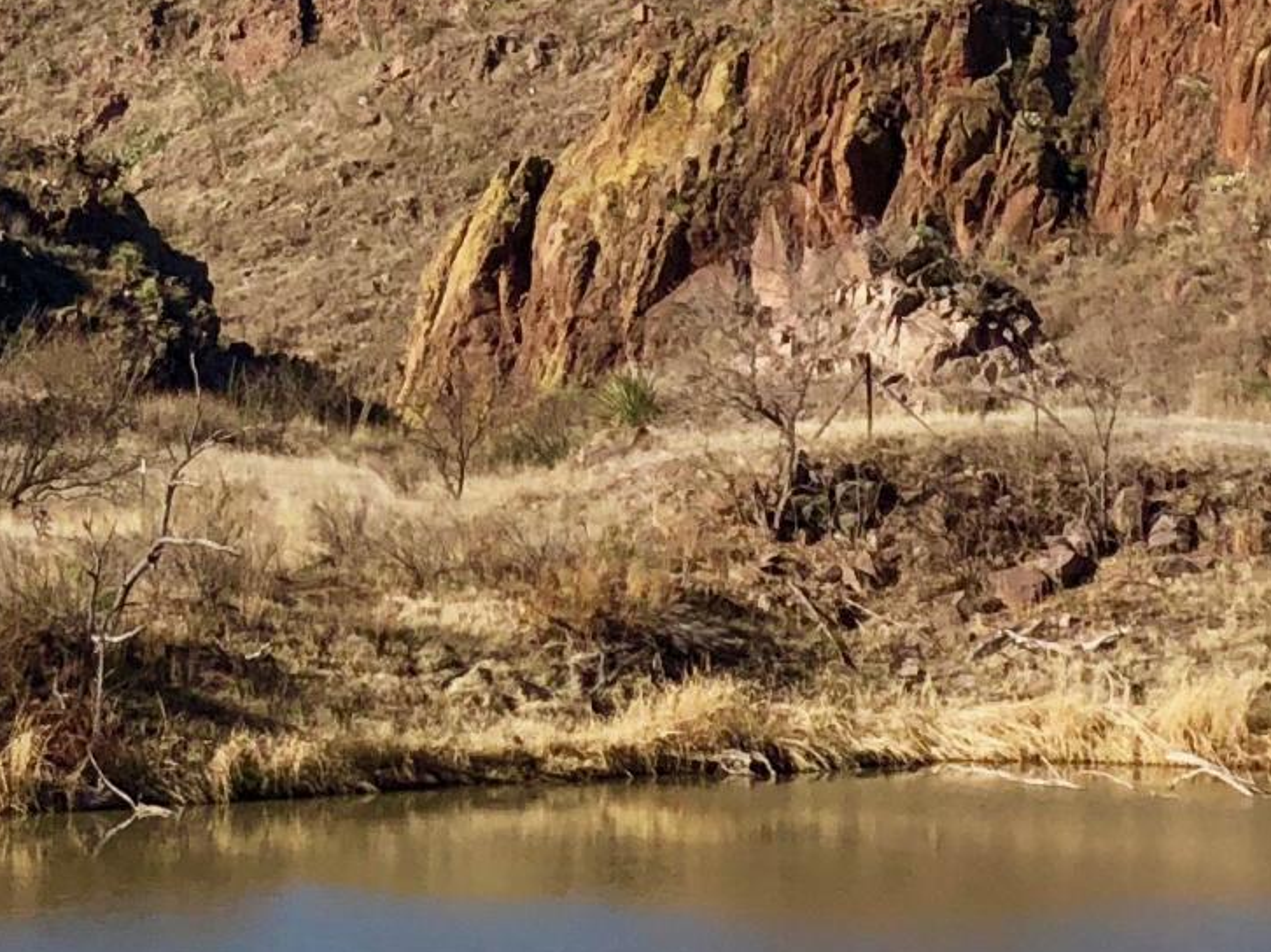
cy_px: -542
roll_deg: -0.3
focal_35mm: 215
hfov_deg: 9.0
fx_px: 7892
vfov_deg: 6.8
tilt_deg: +5.9
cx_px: -686
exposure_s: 1/1171
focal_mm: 6
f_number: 2.4
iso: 16
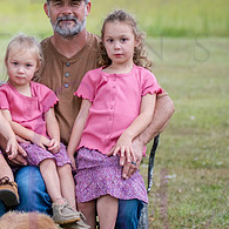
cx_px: -5
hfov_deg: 8.6
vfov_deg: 8.7
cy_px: 105
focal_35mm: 202
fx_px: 1512
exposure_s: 1/640
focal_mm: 80
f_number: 3.2
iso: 400
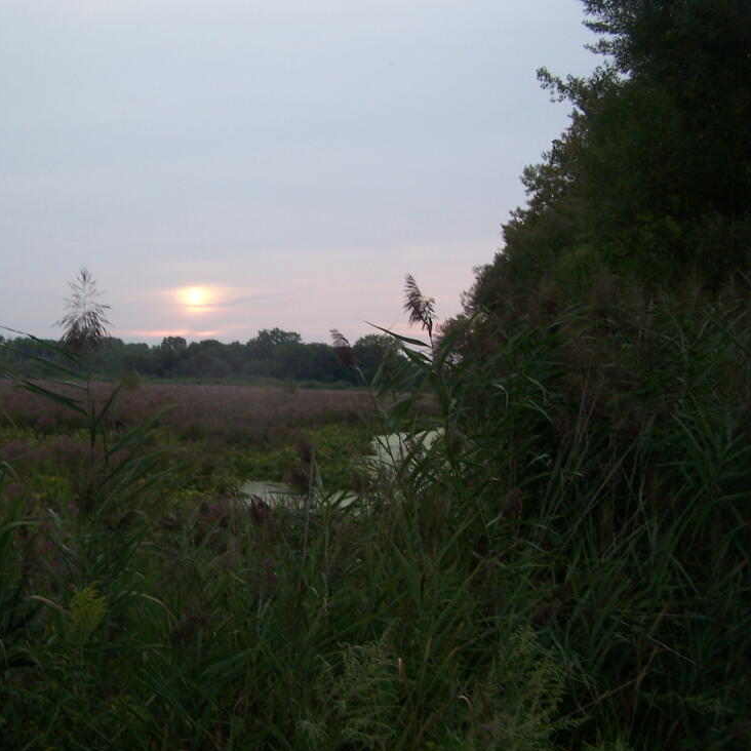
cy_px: 378
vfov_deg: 36.1
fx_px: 1154
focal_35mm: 47
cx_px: 260
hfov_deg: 35.8
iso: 80
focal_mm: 6.3
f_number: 2.8
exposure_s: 1/100
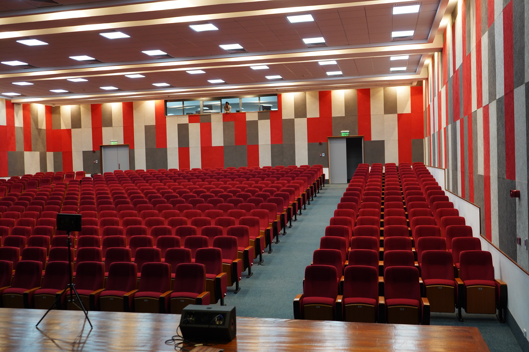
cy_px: 176
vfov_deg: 37.9
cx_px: 264
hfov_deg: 54.4
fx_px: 514
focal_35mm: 35
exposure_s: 1/160
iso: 1600
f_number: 4
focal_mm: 35
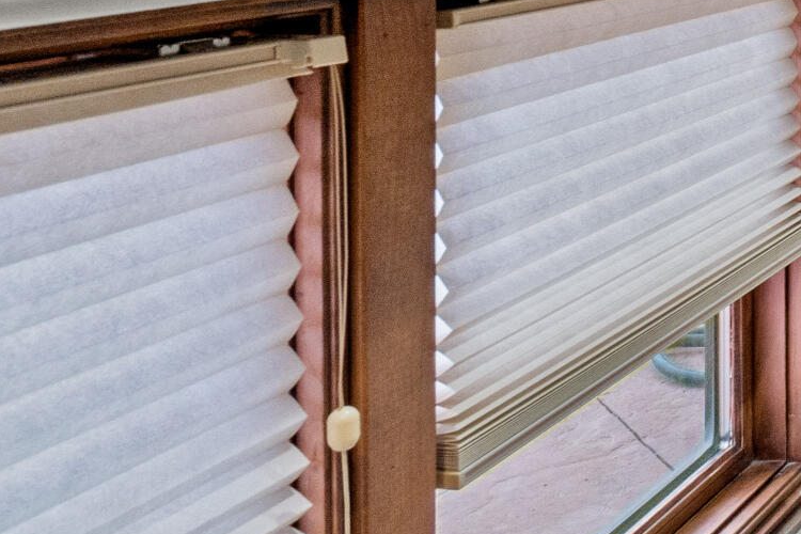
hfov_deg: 21.2
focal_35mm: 60
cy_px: -185
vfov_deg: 20.4
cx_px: 1464
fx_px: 1335
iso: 400
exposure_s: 1/6
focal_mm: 10
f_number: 8
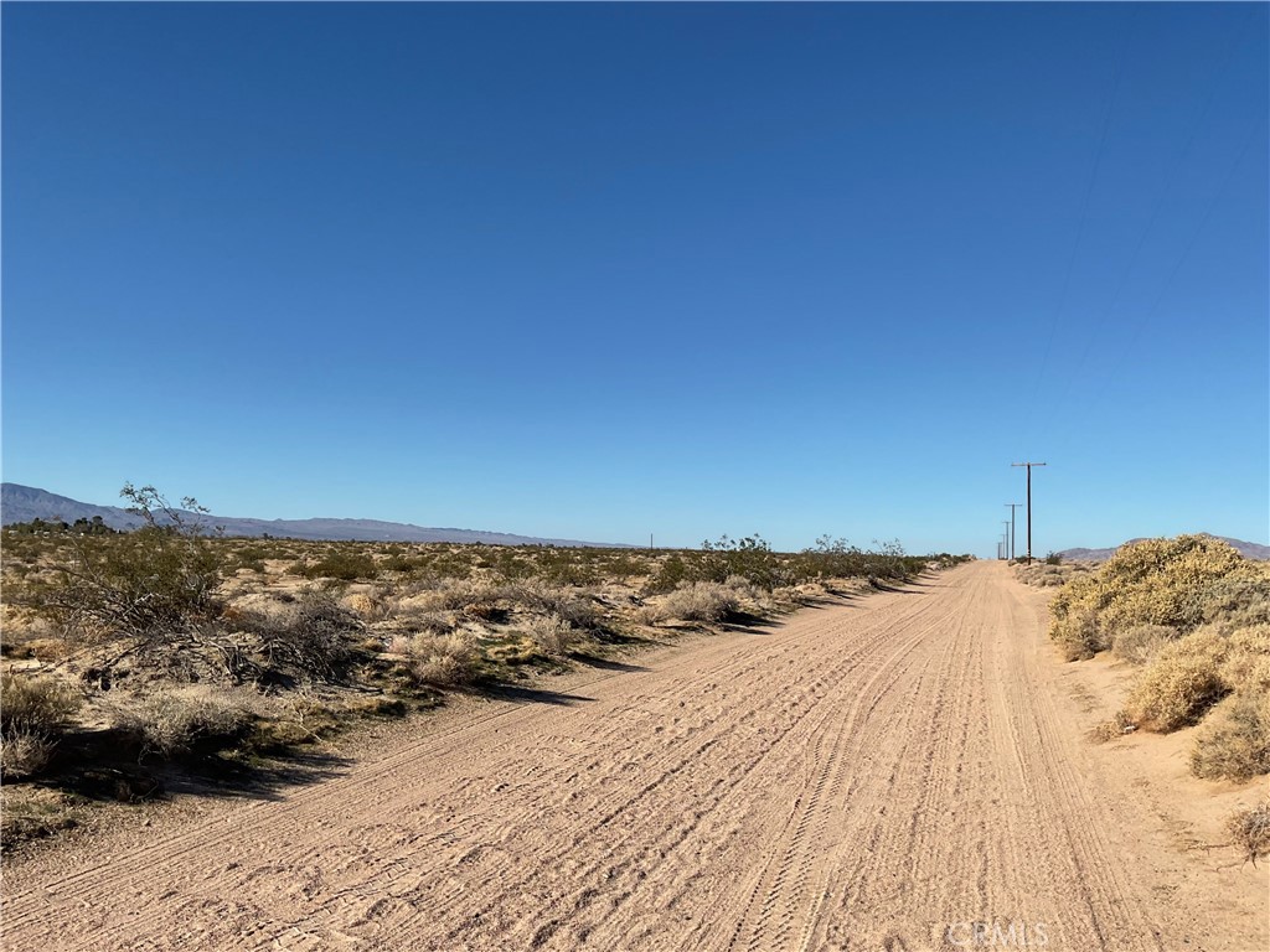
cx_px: 635
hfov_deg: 61.7
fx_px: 1064
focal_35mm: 29
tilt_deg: +3.8
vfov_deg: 48.2
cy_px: 476
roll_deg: -2.9
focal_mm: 3
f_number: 1.8
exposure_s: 1/3125
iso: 16
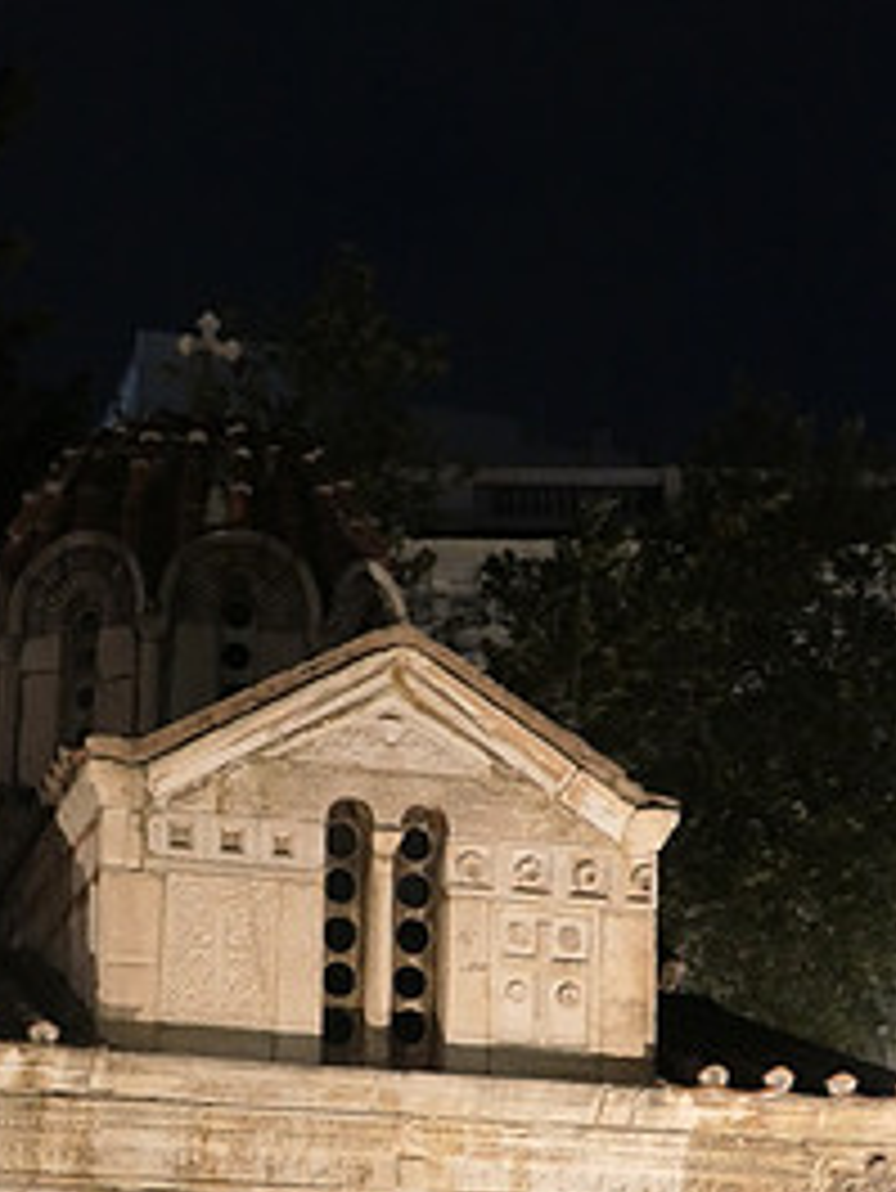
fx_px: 2828
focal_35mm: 82
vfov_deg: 23.3
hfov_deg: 18.0
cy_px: 1048
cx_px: 299
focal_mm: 13.7
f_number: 3.8
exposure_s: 1/20
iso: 3200
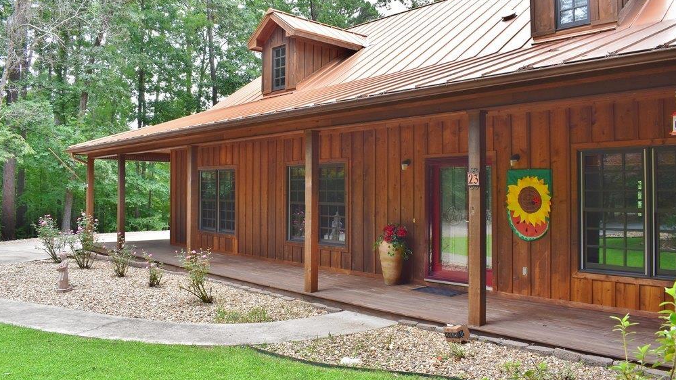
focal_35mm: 29
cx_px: 333
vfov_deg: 40.1
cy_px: 173
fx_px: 520
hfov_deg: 66.1
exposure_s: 1/100
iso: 400
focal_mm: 18
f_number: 9
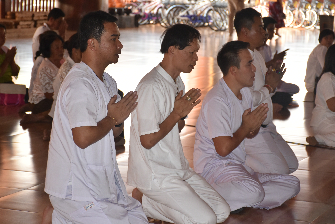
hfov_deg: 16.9
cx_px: 174
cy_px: 120
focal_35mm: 122
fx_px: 1131
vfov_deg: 11.3
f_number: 5.6
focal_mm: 75
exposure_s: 1/125
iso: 640
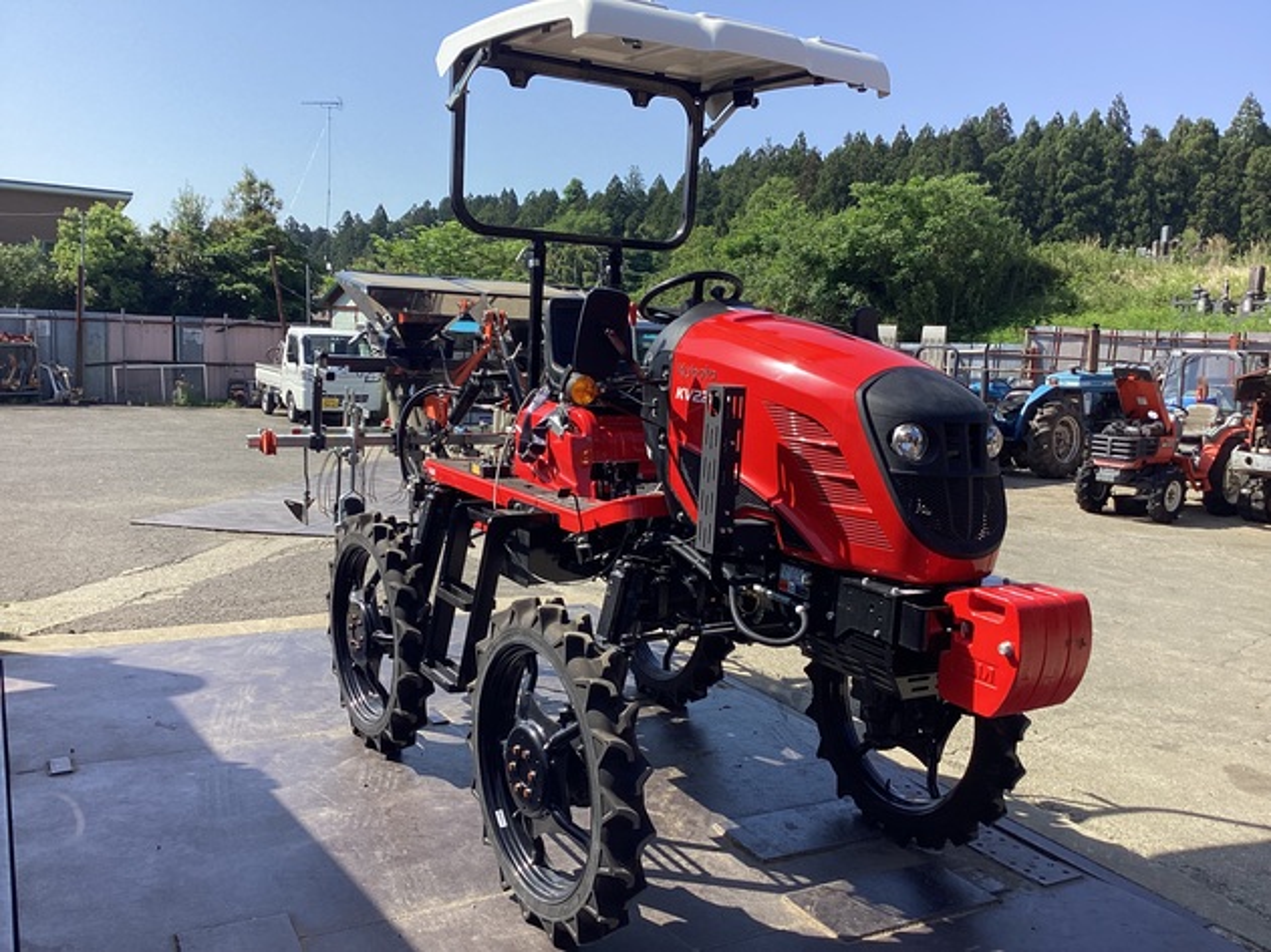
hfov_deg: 58.4
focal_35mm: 31
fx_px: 1138
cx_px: 636
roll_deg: -2.7
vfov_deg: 45.4
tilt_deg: -6.2
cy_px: 476
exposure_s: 1/741
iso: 25
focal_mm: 3.3
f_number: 2.4
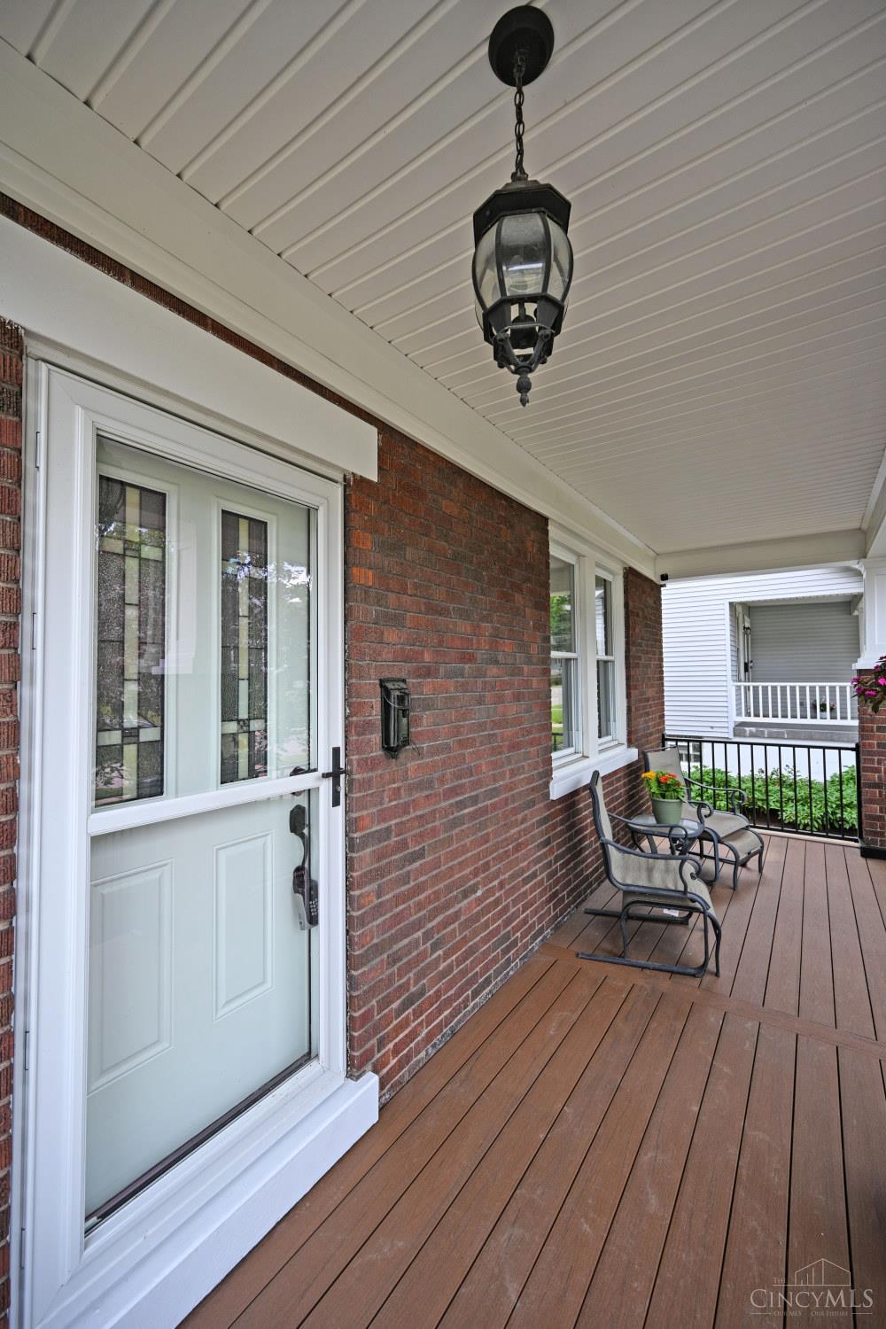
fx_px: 517
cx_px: 443
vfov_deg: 104.3
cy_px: 664
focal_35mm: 14
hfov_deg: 81.2
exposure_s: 1/250
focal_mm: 14
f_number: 4.5
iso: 200
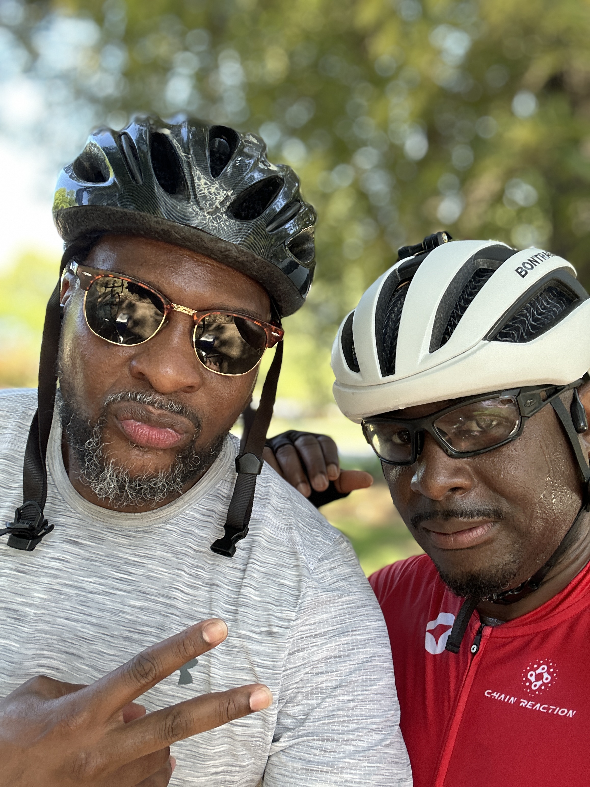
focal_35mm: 30
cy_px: 394
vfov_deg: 60.0
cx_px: 295
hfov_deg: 46.8
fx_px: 682
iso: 80
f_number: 1.9
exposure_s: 1/83
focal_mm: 2.69
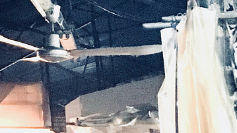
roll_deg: -2.9
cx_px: -207
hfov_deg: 13.5
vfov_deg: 8.3
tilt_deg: +18.8
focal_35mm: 141
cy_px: -109
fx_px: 886
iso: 250
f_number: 2.2
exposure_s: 1/17
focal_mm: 4.15
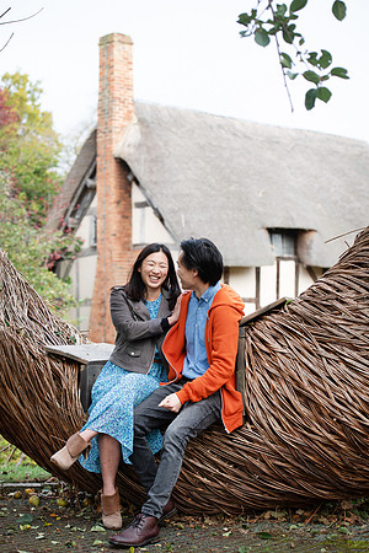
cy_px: 276
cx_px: 184
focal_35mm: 70
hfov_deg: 19.5
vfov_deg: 28.8
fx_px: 1076
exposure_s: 1/200
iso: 160
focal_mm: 70
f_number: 4
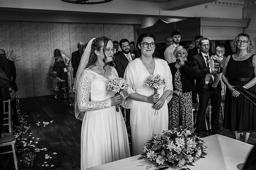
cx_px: 128
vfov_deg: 37.8
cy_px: 85
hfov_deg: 54.5
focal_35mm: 35
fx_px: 249
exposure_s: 1/200
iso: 720
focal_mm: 35
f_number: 3.5
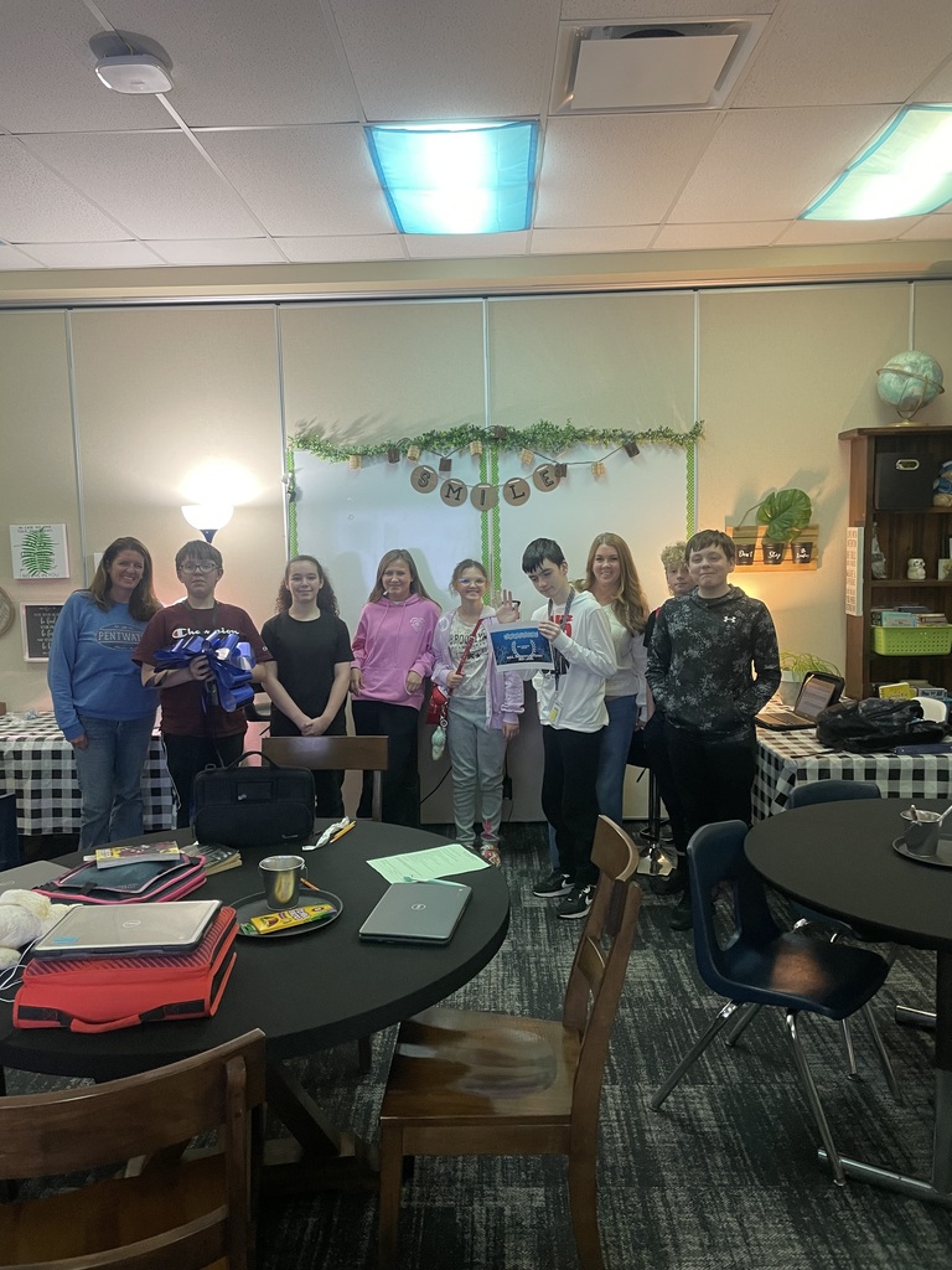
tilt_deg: -4.8
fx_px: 953
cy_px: 635
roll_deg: +1.0
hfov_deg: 53.1
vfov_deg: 67.3
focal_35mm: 26
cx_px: 476
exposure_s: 1/60
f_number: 1.6
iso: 200
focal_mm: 4.2
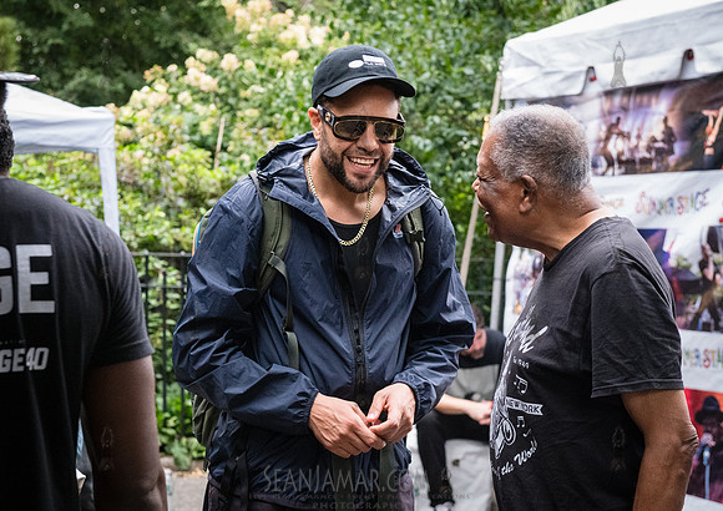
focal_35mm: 70
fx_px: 1440
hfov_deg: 28.2
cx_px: 305
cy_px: 233
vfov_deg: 20.1
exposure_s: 1/200
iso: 8000
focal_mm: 62
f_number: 5
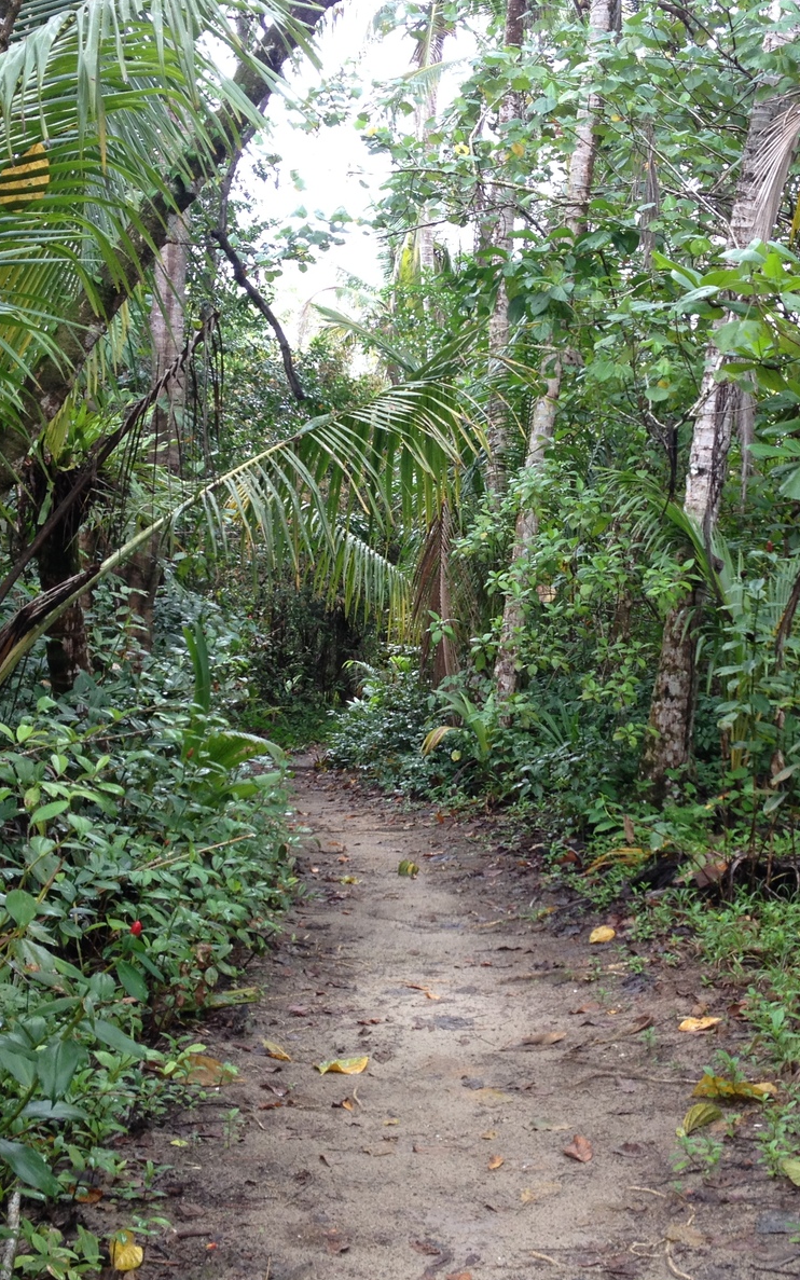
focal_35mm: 50
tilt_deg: -2.5
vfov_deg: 40.3
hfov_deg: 25.8
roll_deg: -0.6
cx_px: 492
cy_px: 643
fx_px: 1744
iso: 50
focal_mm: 4.28
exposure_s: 1/40
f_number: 2.4
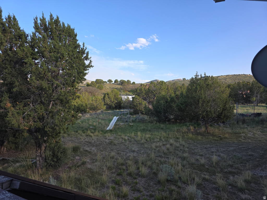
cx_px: 134
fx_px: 177
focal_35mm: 23
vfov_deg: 58.9
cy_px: 100
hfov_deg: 73.9
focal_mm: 6.3
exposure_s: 1/272
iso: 12
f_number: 1.7
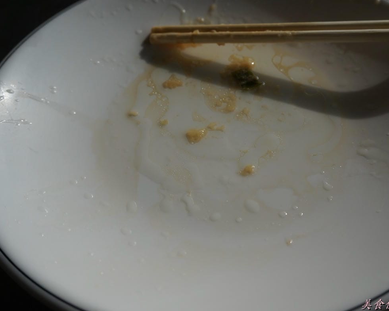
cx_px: 232
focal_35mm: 40
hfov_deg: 46.0
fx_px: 456
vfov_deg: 37.7
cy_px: 156
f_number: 5.6
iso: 100
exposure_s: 1/320
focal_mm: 23
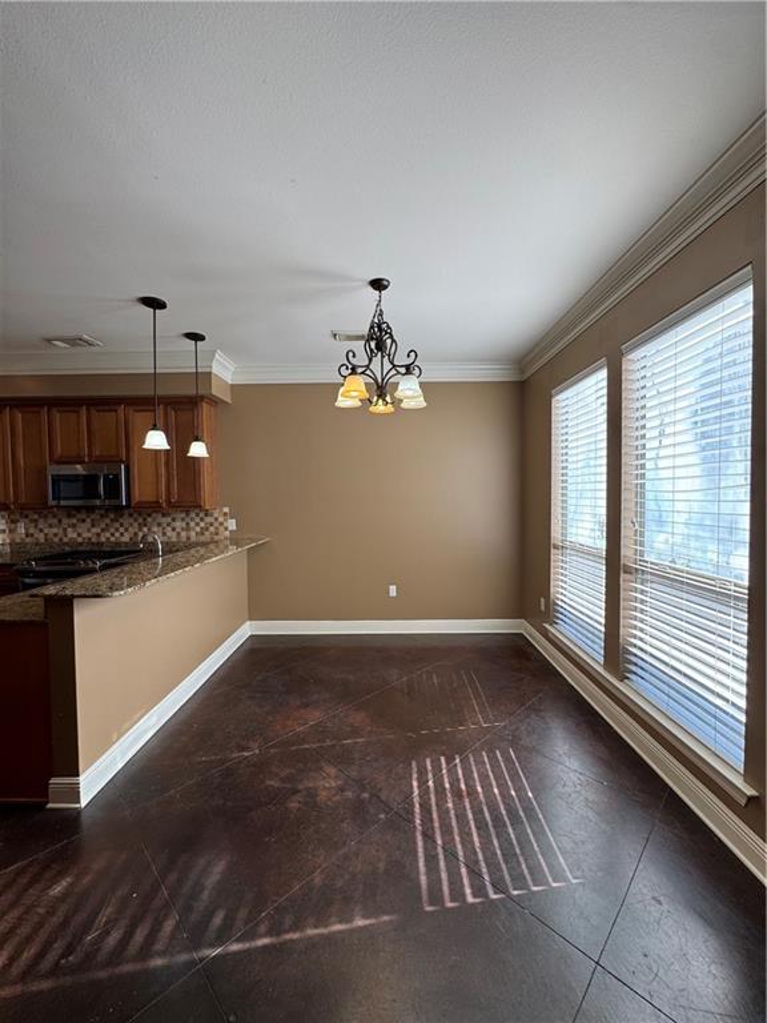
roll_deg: +1.7
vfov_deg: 102.1
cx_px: 384
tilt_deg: -2.1
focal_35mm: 14
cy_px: 512
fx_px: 414
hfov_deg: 85.7
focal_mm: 2.22
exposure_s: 1/120
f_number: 2.2
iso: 40
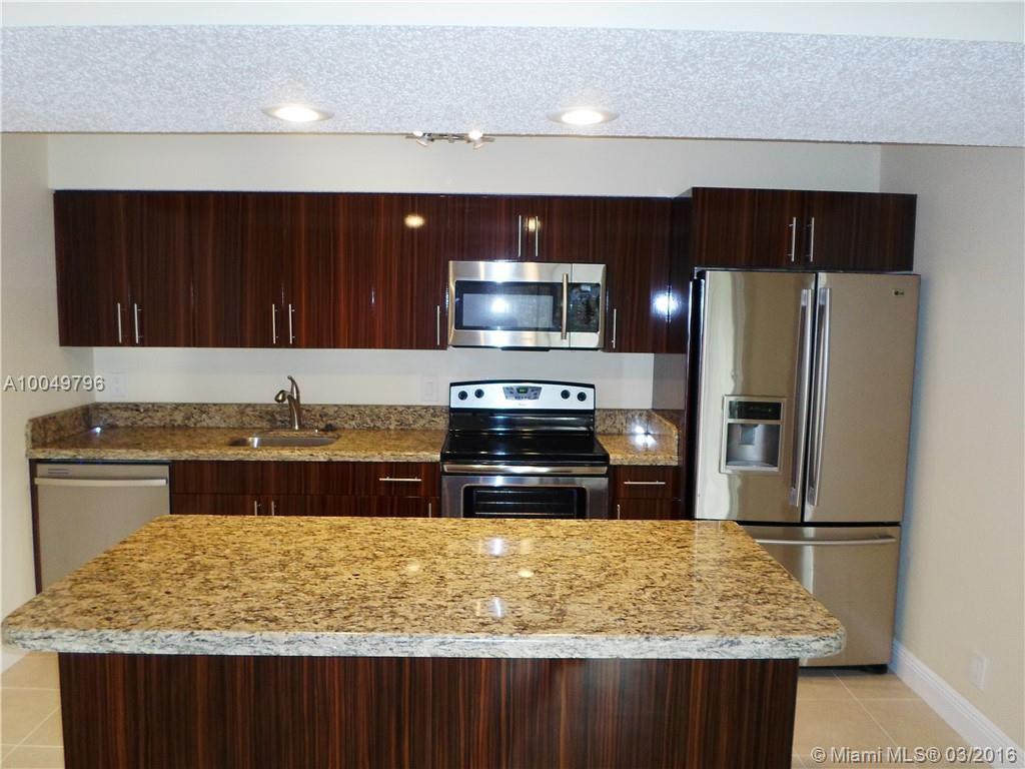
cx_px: 512
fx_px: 740
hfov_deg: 69.4
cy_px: 384
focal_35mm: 25
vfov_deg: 54.9
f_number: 2.5
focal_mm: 4.5
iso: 120
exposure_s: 1/30
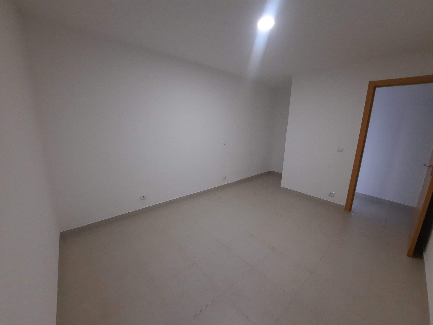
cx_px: 216
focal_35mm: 13
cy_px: 162
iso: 200
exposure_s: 1/50
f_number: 2.2
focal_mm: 1.74
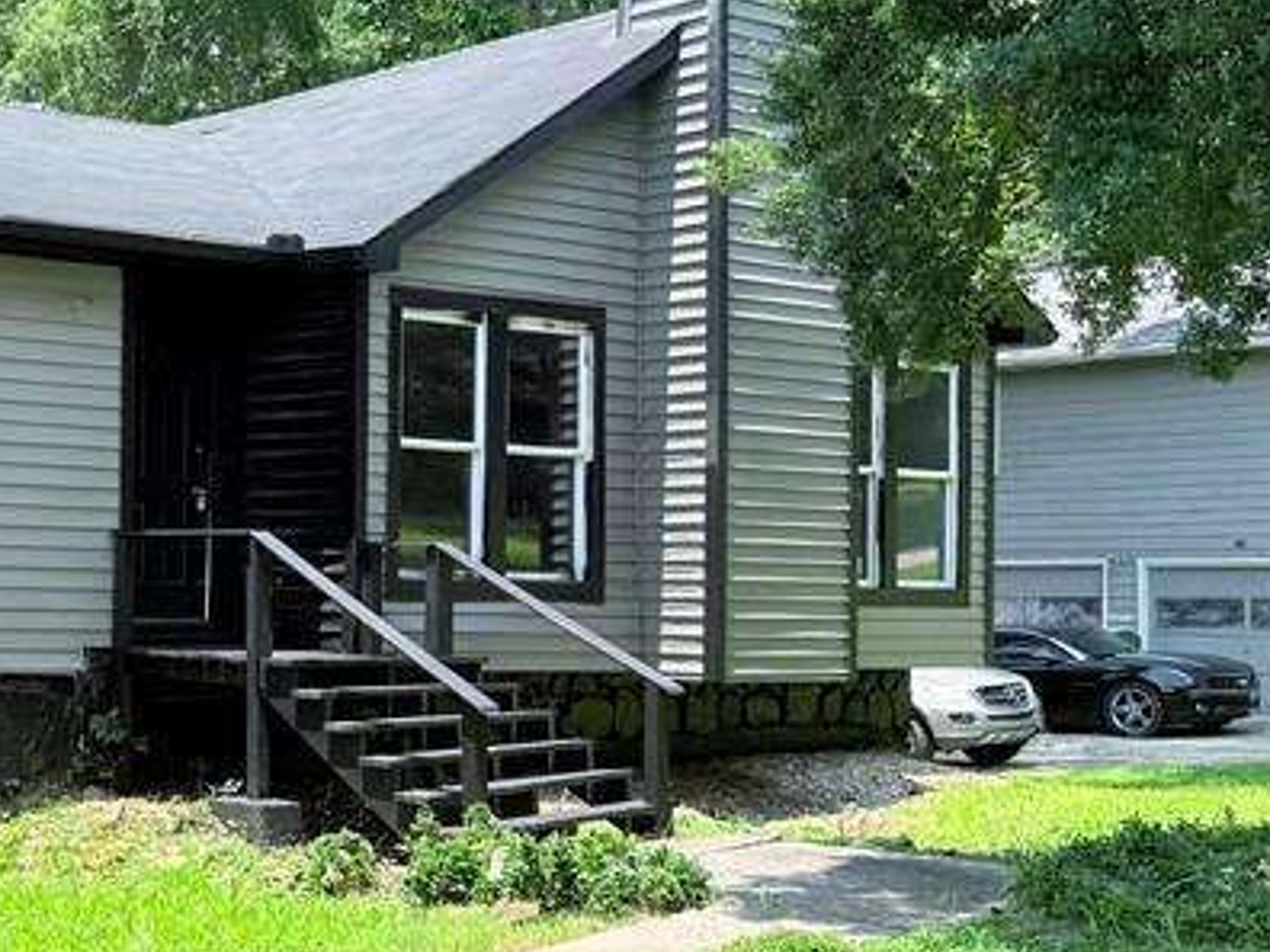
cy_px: 551
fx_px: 2275
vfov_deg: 23.6
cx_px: -164
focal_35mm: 62
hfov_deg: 28.1
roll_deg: -0.7
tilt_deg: +0.9
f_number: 1.78
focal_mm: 6.76
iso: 100
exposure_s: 1/2907
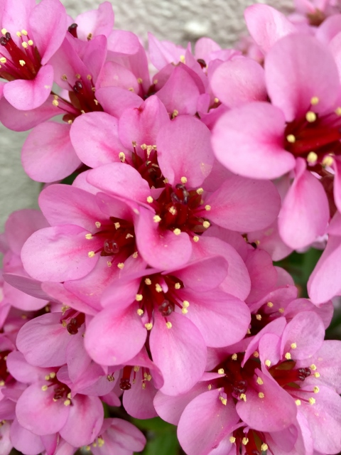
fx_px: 381
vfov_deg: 61.7
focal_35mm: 29
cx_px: 170
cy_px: 228
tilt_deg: -52.9
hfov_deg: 48.2
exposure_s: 1/120
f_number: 2.2
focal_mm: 4.15
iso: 40
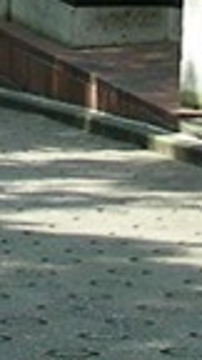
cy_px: -272
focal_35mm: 287
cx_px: 7
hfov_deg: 4.2
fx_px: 2733
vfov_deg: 7.3
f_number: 4
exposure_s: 1/127
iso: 50
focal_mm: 6.3
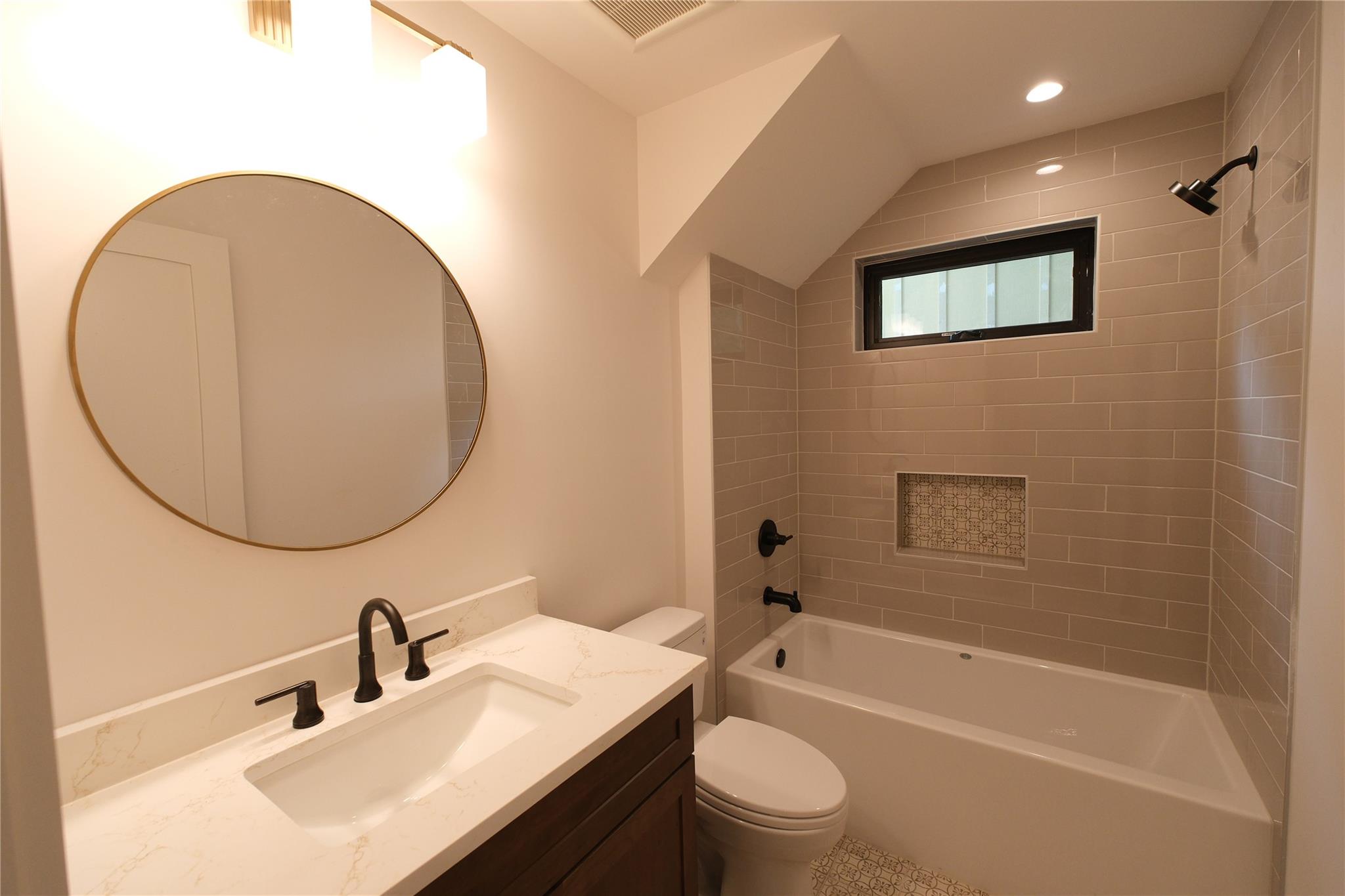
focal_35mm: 15
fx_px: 560
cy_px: 448
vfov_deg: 77.3
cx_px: 672
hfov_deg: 100.4
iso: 1000
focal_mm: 10
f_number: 4
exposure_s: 1/160
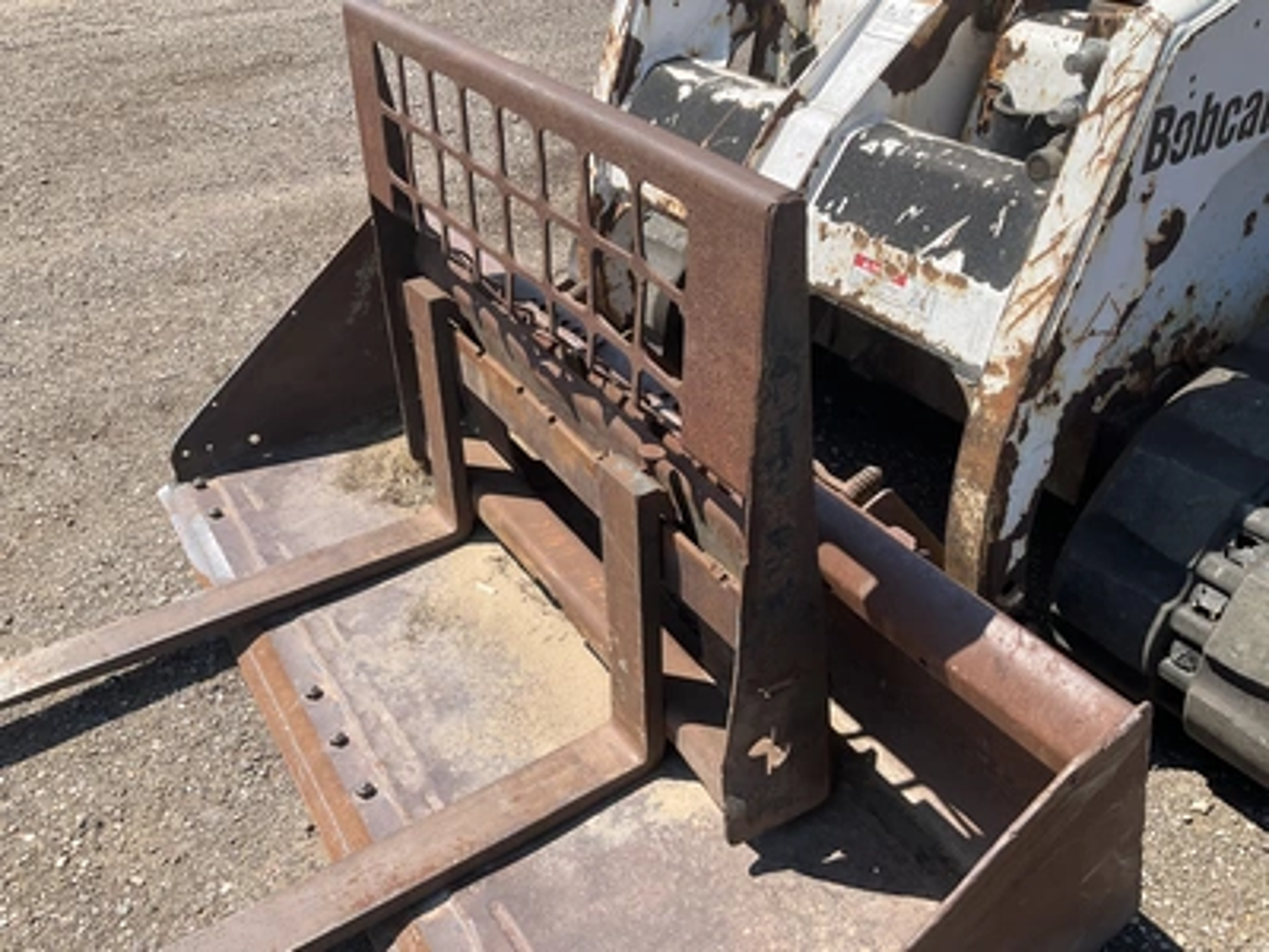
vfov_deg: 48.2
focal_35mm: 29
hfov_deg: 61.7
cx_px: 634
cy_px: 476
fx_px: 1063
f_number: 1.8
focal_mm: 3
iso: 25
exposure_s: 1/1195
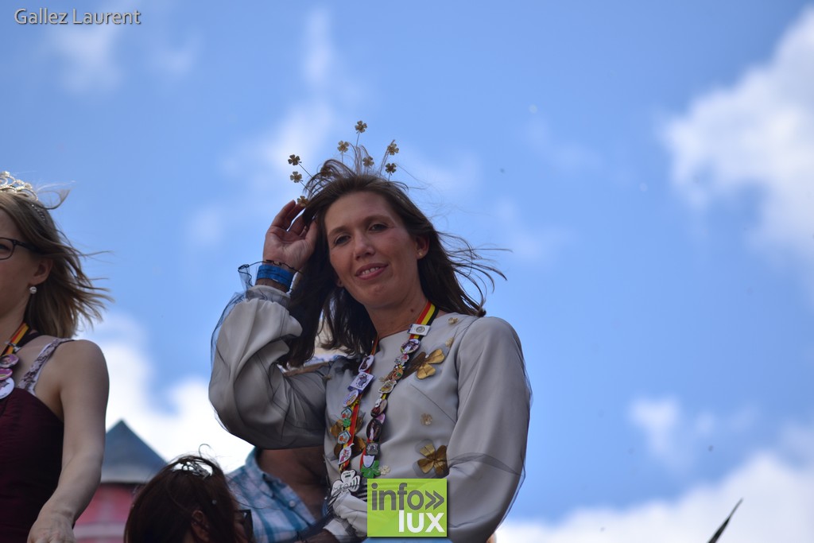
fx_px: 5088
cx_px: 407
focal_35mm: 225
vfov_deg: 6.1
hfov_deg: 9.1
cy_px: 272
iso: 100
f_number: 4.5
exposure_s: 1/640
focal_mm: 150
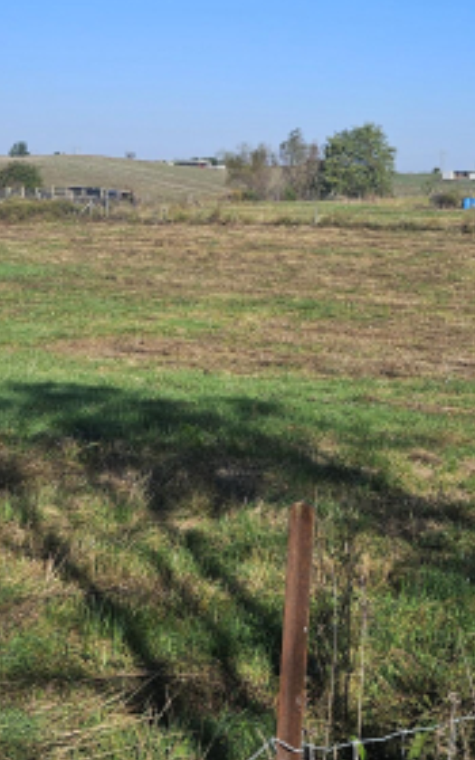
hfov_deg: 22.3
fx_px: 1201
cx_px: 324
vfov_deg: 33.7
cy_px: 117
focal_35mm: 58
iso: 25
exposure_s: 1/2531
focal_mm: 5.4
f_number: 1.8
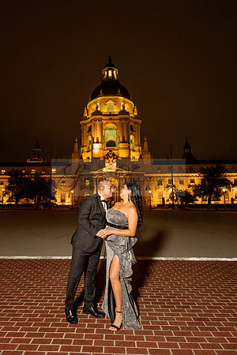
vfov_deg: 81.2
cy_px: 177
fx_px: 207
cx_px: 104
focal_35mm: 21
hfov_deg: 59.3
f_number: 2.8
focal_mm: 14
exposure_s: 1/60
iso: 800
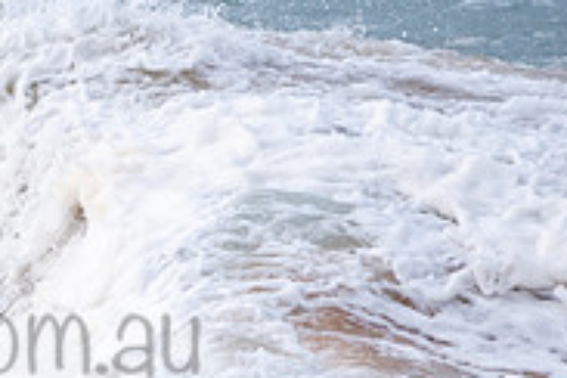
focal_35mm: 2378
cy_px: 302
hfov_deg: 0.9
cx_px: -127
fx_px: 37451
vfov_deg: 0.6
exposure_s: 1/1000
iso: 200
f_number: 5.6
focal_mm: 500
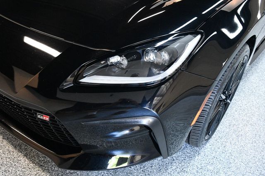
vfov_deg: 36.8
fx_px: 265
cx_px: 132
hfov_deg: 53.2
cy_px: 88
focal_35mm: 36
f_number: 3.8
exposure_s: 1/125
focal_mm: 24
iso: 3200
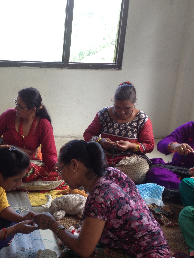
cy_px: 166
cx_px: 22
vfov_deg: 30.1
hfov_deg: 22.4
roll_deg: -2.6
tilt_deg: -21.1
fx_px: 478
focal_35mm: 64
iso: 50
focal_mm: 4.28
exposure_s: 1/60
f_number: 2.4
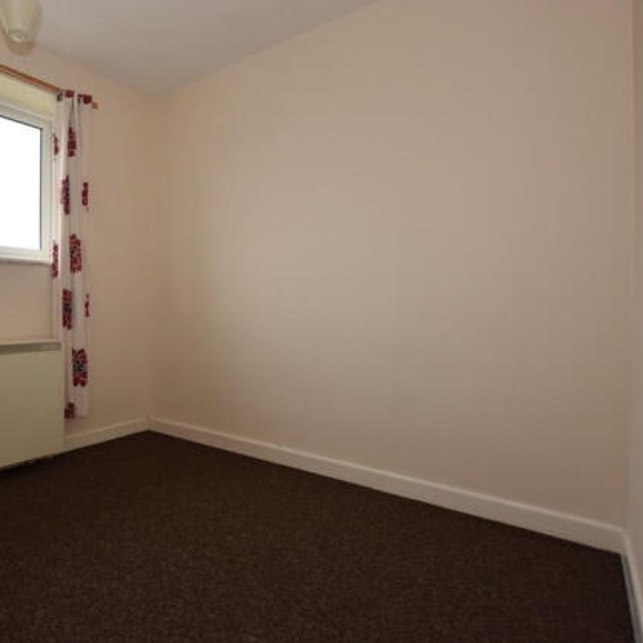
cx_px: 179
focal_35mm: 20
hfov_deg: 70.9
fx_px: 420
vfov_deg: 74.8
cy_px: 312
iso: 800
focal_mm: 10
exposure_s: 1/80
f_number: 4.5
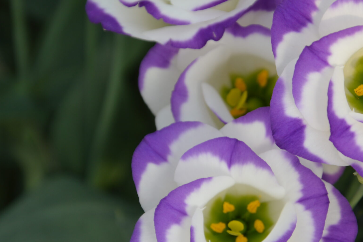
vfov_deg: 6.5
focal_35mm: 211
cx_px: 245
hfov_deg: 9.8
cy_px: 142
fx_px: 2124
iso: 100
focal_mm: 85
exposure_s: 1/200
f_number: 7.1
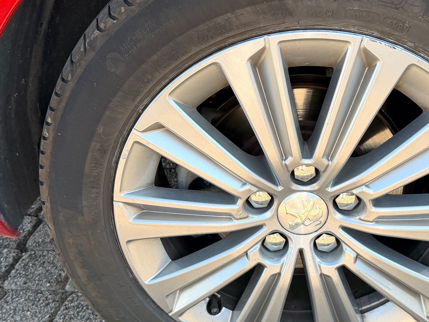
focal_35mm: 46
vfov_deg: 31.5
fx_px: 570
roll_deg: +2.3
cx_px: 250
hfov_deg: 41.1
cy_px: 166
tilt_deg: -27.7
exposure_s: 1/368
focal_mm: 6.76
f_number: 1.78
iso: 100
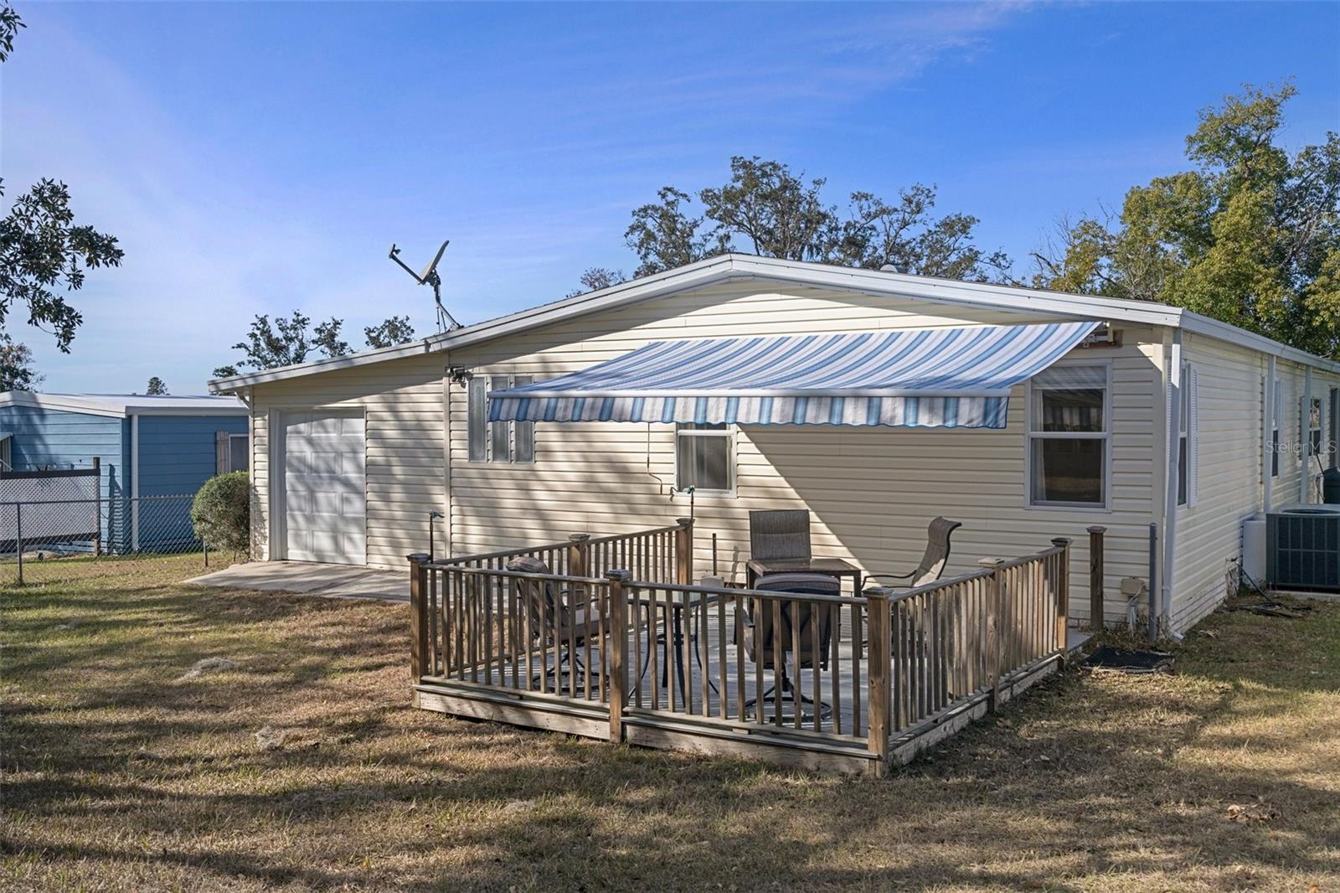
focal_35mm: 33
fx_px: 1228
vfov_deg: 40.0
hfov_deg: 57.2
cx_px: 670
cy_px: 446
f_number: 8
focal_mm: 33
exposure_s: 1/250
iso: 320
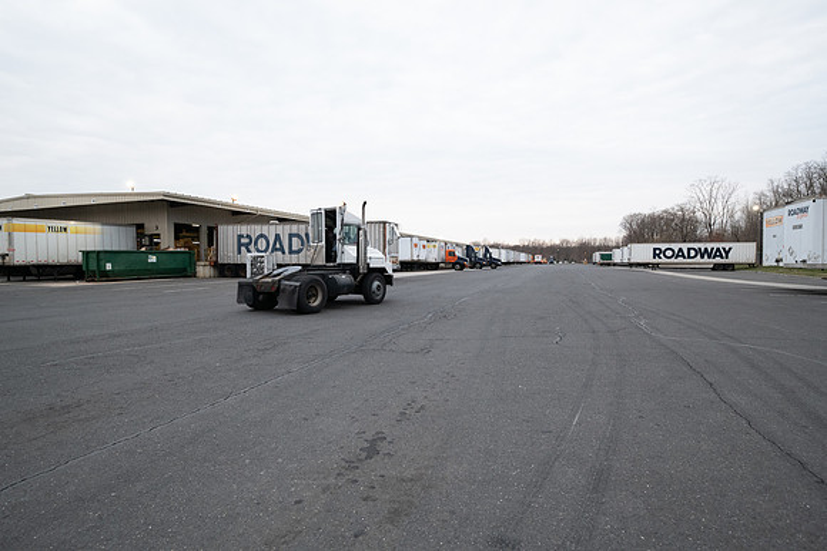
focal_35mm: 19
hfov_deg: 86.9
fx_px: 437
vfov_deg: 64.6
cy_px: 276
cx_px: 414
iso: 1600
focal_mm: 19
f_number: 5.6
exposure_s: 1/125
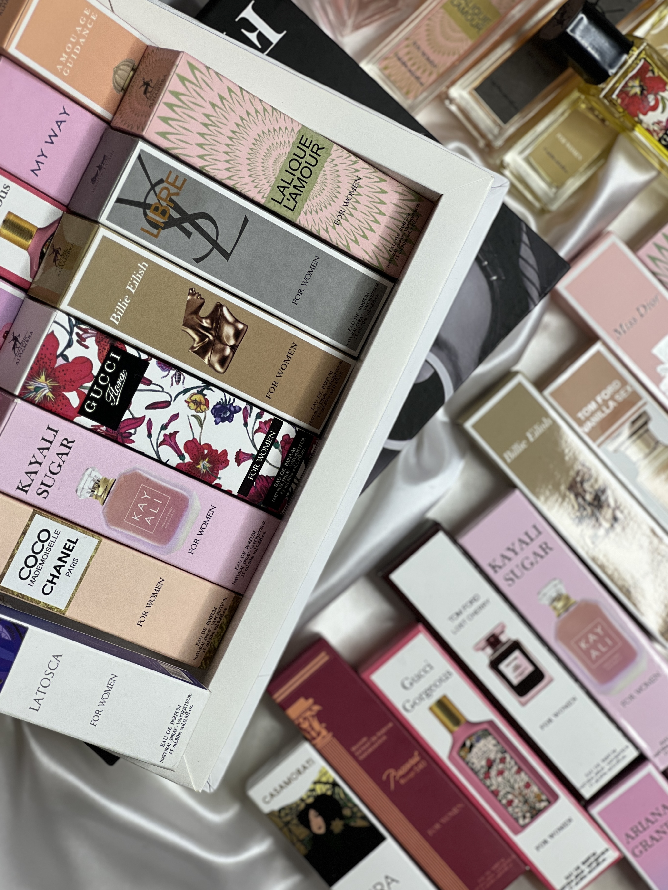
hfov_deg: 17.4
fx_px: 2187
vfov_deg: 23.0
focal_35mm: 85
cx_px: 303
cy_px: 486
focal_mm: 9
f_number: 2.8
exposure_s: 1/100
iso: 100
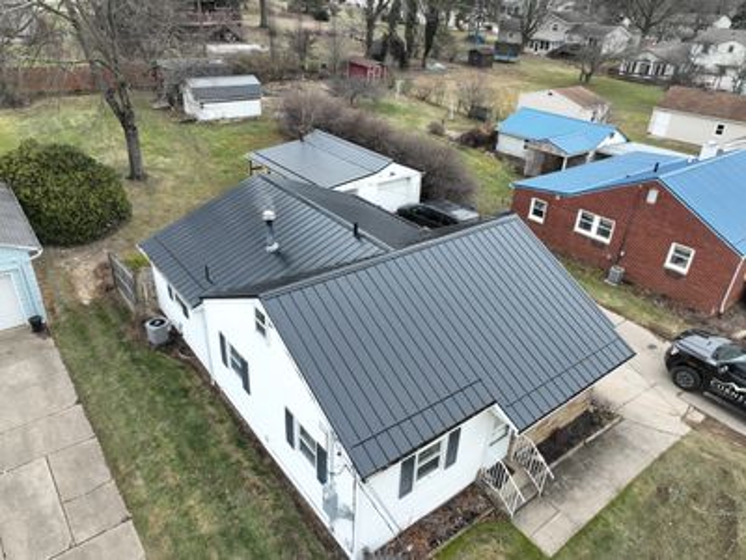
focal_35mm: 24
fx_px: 517
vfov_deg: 56.8
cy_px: 280
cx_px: 373
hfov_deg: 71.6
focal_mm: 12.29
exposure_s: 1/320
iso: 110
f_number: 2.8
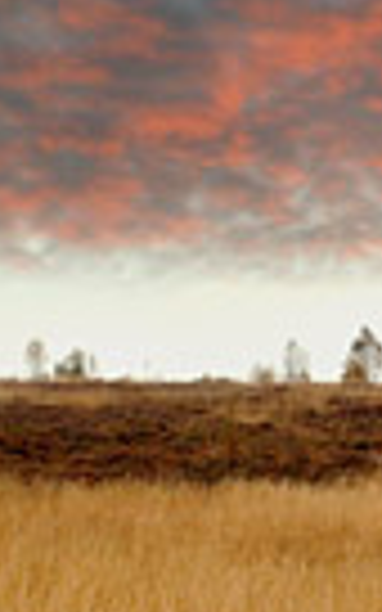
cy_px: 405
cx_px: 670
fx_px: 3748
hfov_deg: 5.7
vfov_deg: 9.3
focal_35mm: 225
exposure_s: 1/250
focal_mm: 50
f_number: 4
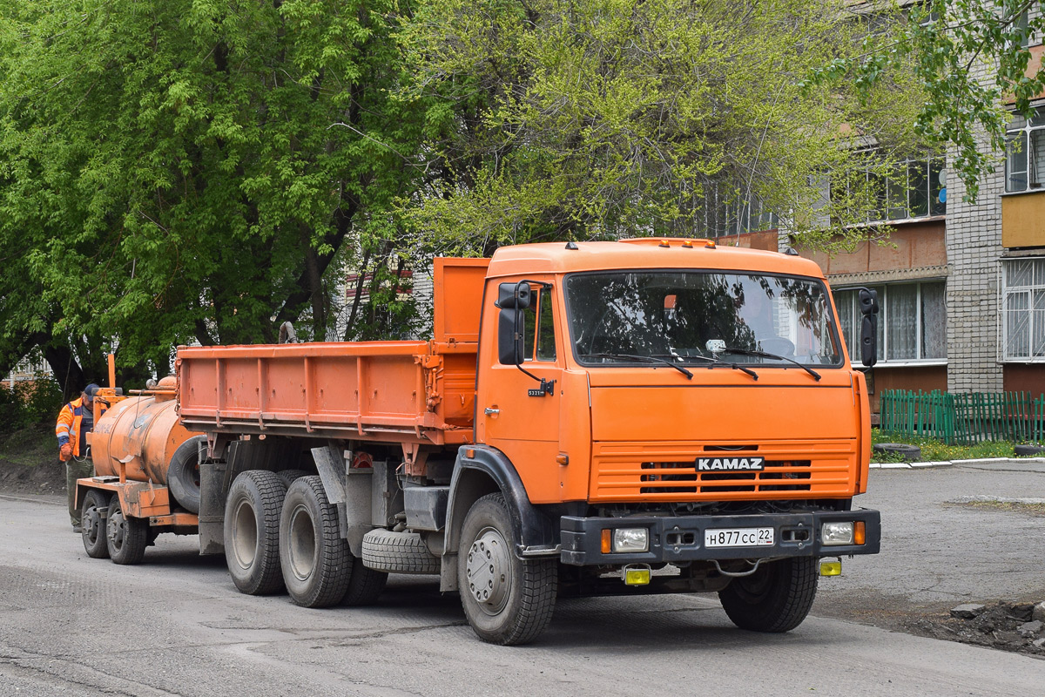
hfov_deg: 35.1
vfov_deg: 23.8
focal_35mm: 57
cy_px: 348
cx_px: 522
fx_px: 1654
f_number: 8
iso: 360
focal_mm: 38
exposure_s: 1/250
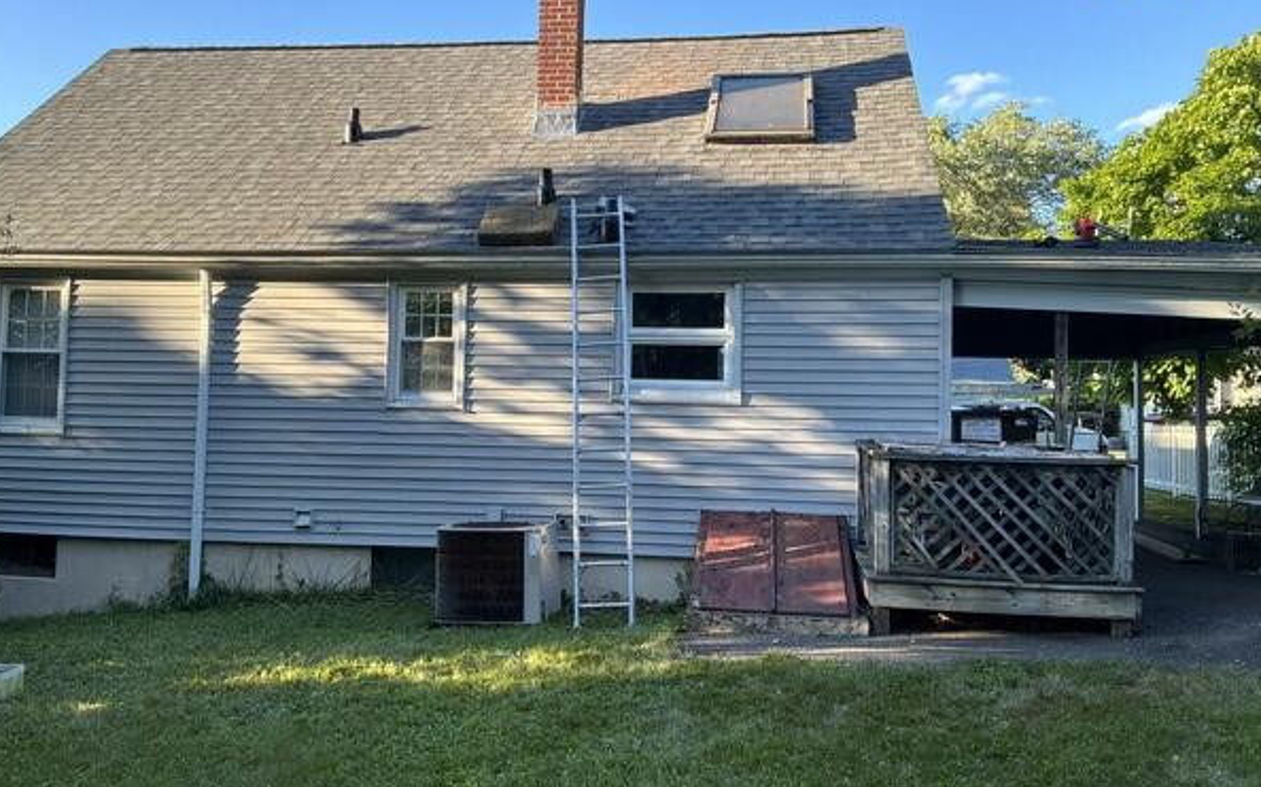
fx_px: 1100
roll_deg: -1.5
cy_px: 354
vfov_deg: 39.4
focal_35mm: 32
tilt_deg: +2.0
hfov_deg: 59.6
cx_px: 599
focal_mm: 3
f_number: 1.8
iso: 25
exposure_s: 1/260
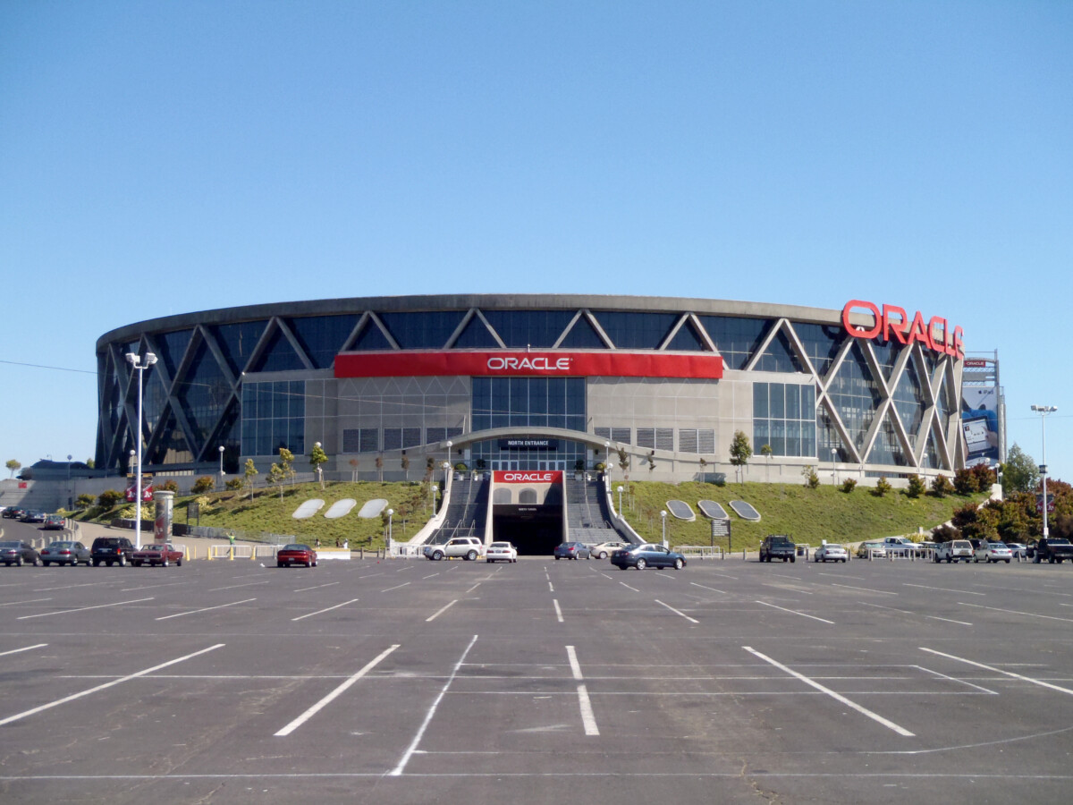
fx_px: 1519
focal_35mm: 49
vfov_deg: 29.7
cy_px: 402
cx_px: 536
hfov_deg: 38.9
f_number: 13
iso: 200
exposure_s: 1/100
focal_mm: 8.8
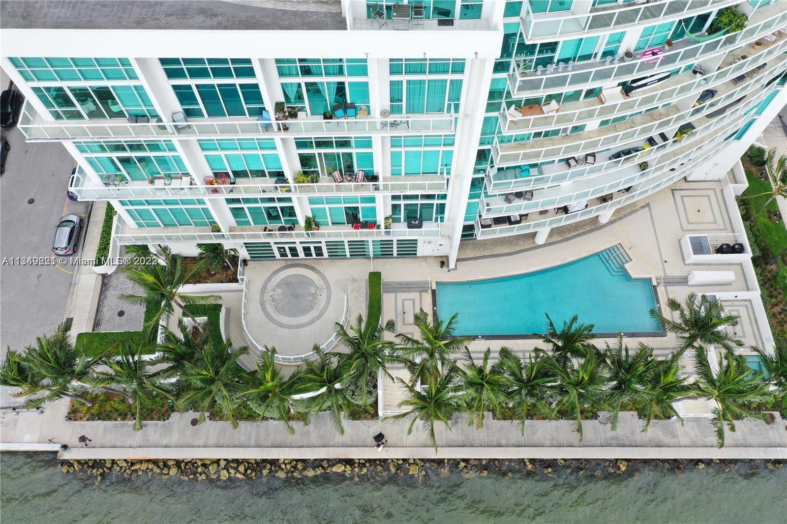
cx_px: 394
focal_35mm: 28
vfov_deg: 46.4
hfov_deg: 65.5
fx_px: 612
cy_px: 262
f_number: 5
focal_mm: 10.26
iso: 100
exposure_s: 1/240
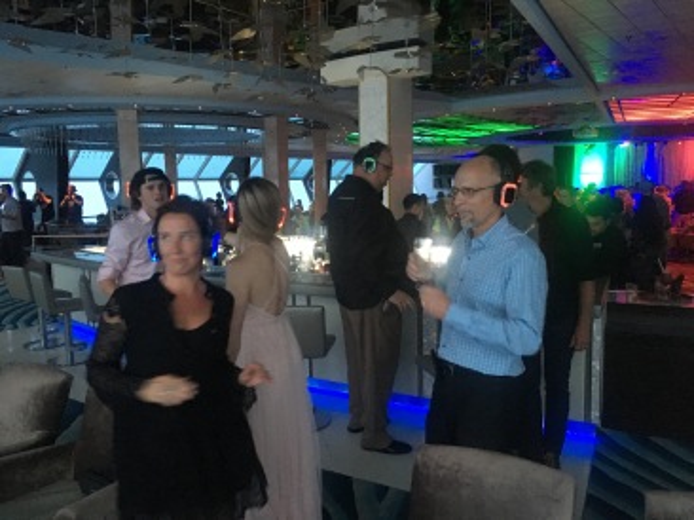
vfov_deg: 48.2
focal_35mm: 29
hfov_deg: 61.7
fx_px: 581
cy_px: 260
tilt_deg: -6.4
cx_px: 347
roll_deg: +2.6
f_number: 2.2
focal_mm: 4.15
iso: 320
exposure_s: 1/15
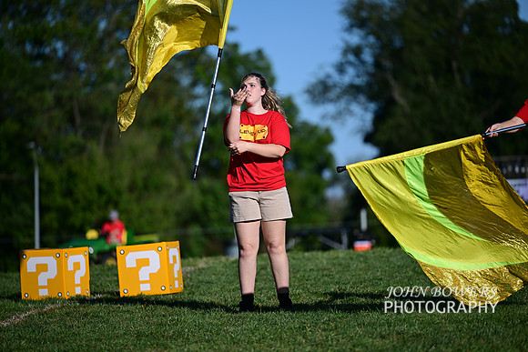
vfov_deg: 6.9
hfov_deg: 10.3
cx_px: 264
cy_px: 176
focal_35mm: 200
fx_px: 2934
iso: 80
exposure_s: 1/2000
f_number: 2.8
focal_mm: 200
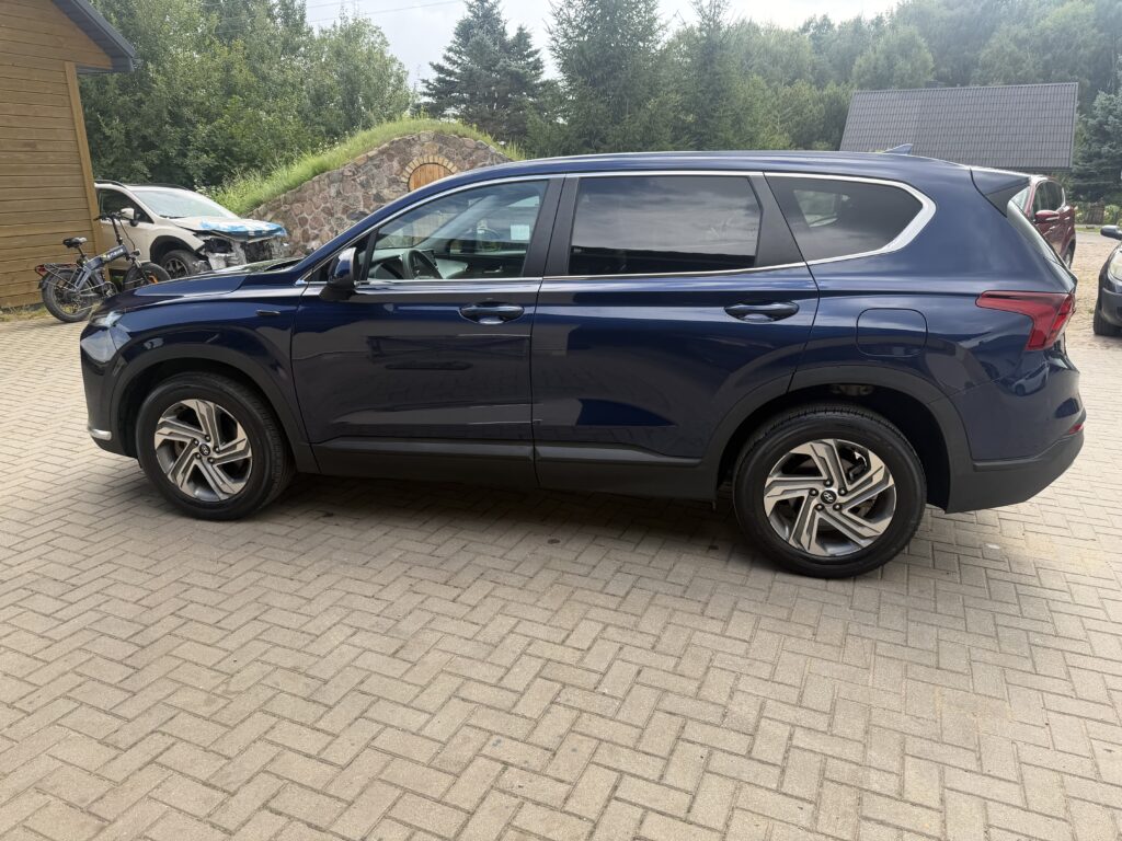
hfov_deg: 71.6
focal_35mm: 24
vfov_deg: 56.8
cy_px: 420
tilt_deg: -15.1
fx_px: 778
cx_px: 561
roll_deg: -1.1
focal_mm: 6.76
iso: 80
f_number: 1.78
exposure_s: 1/735
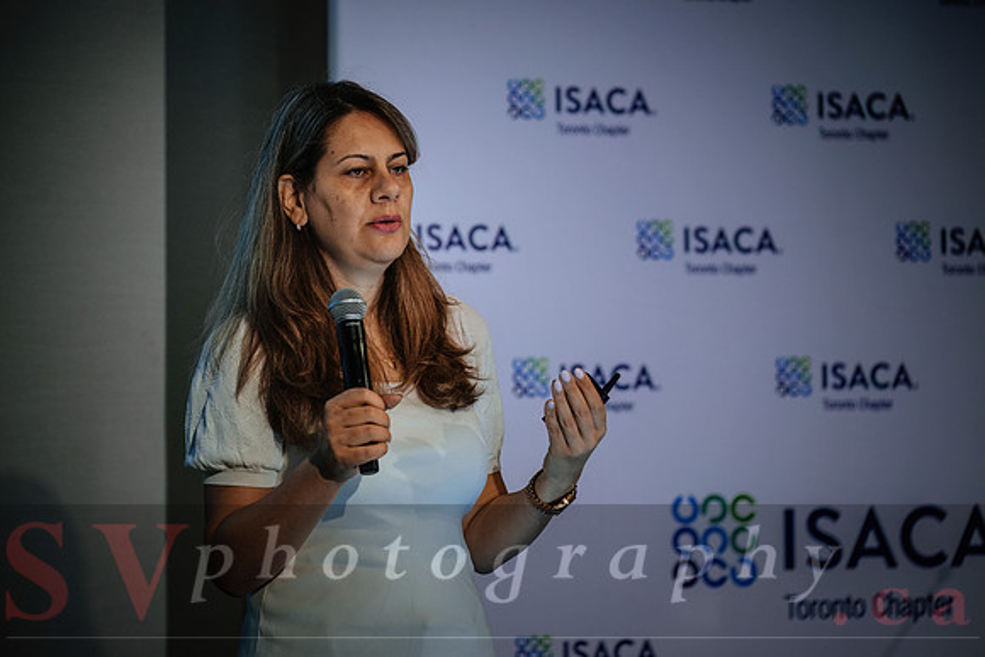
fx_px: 4734
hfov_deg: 11.9
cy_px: 328
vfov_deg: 7.9
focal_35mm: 173
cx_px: 492
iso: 800
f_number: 3.2
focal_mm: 115
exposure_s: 1/60
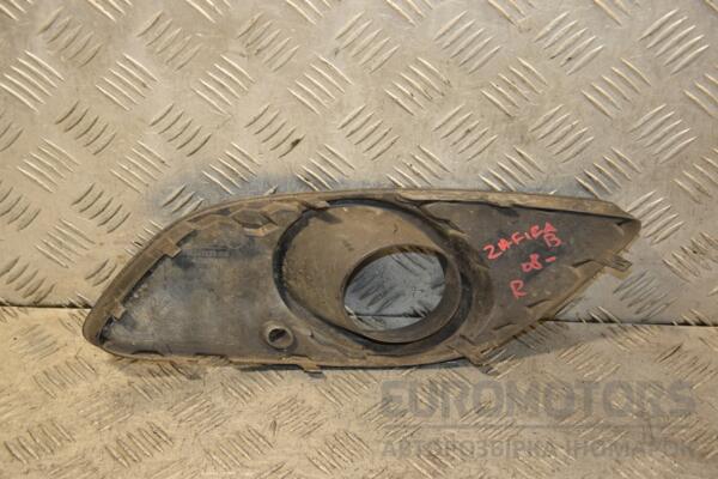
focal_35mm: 72
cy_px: 240
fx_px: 1436
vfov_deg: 18.9
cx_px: 359
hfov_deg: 28.1
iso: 800
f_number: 4.8
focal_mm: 48
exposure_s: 1/125
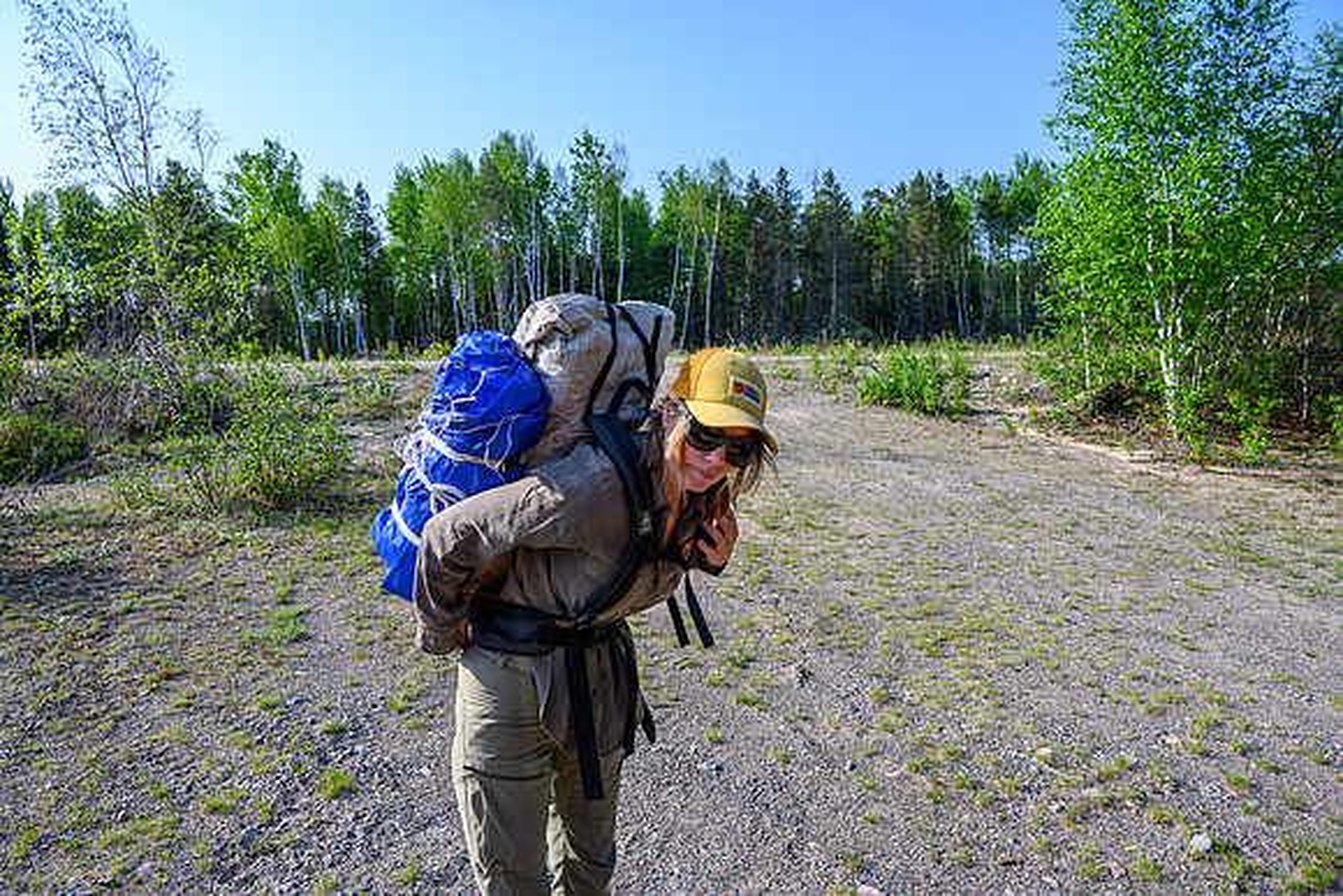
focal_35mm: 24
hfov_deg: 73.7
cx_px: 672
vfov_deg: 53.2
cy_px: 448
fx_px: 896
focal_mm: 24
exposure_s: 1/160
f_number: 8
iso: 100
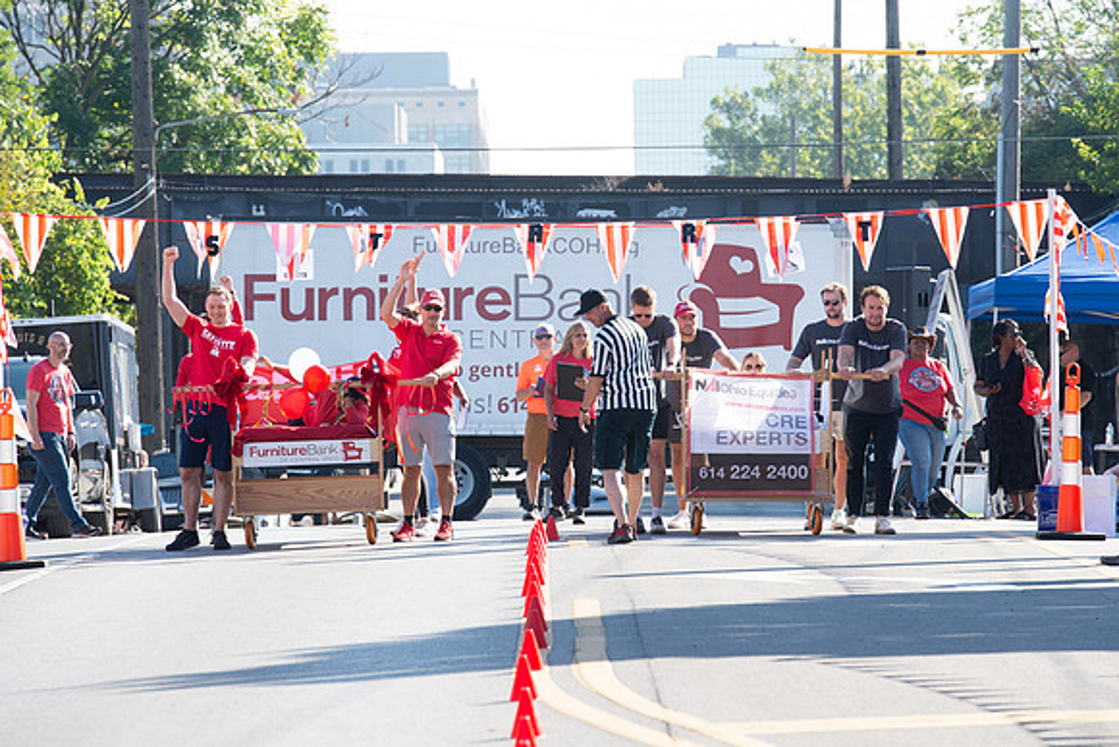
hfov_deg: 9.4
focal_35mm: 218
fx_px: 6774
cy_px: 344
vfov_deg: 6.3
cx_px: 579
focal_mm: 200
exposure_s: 1/200
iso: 200
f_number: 7.1
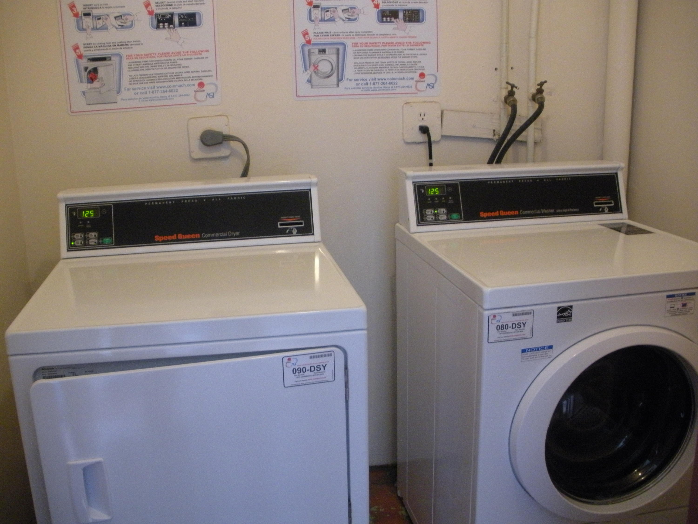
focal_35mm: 36
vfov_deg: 39.7
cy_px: 262
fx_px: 726
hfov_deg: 51.4
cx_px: 349
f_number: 3.5
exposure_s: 1/37.4
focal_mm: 6.3
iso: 400
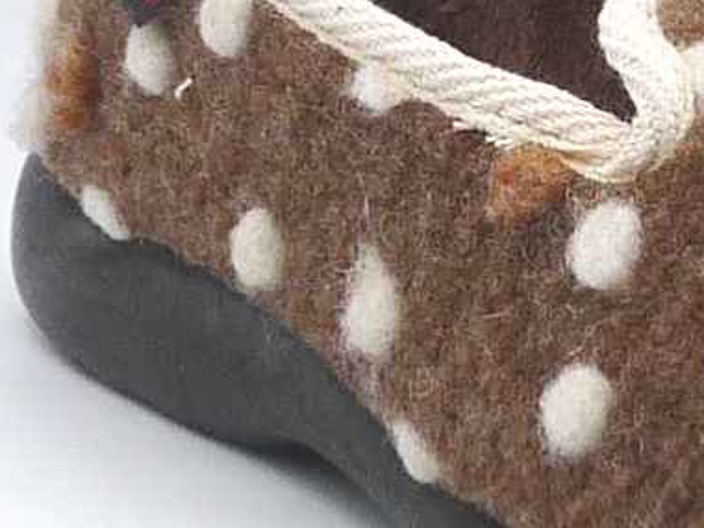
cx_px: 780
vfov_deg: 6.9
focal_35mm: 215
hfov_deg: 9.1
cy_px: 69
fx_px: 4373
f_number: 4.5
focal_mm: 5.1
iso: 100
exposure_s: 1/200
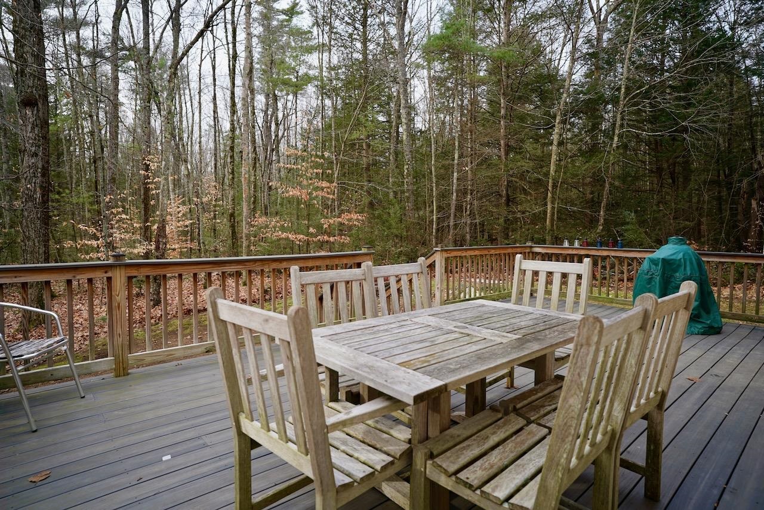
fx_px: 425
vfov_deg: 62.0
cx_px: 382
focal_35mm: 20
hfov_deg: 84.0
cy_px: 255
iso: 100
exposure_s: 1/125
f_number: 4
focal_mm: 20
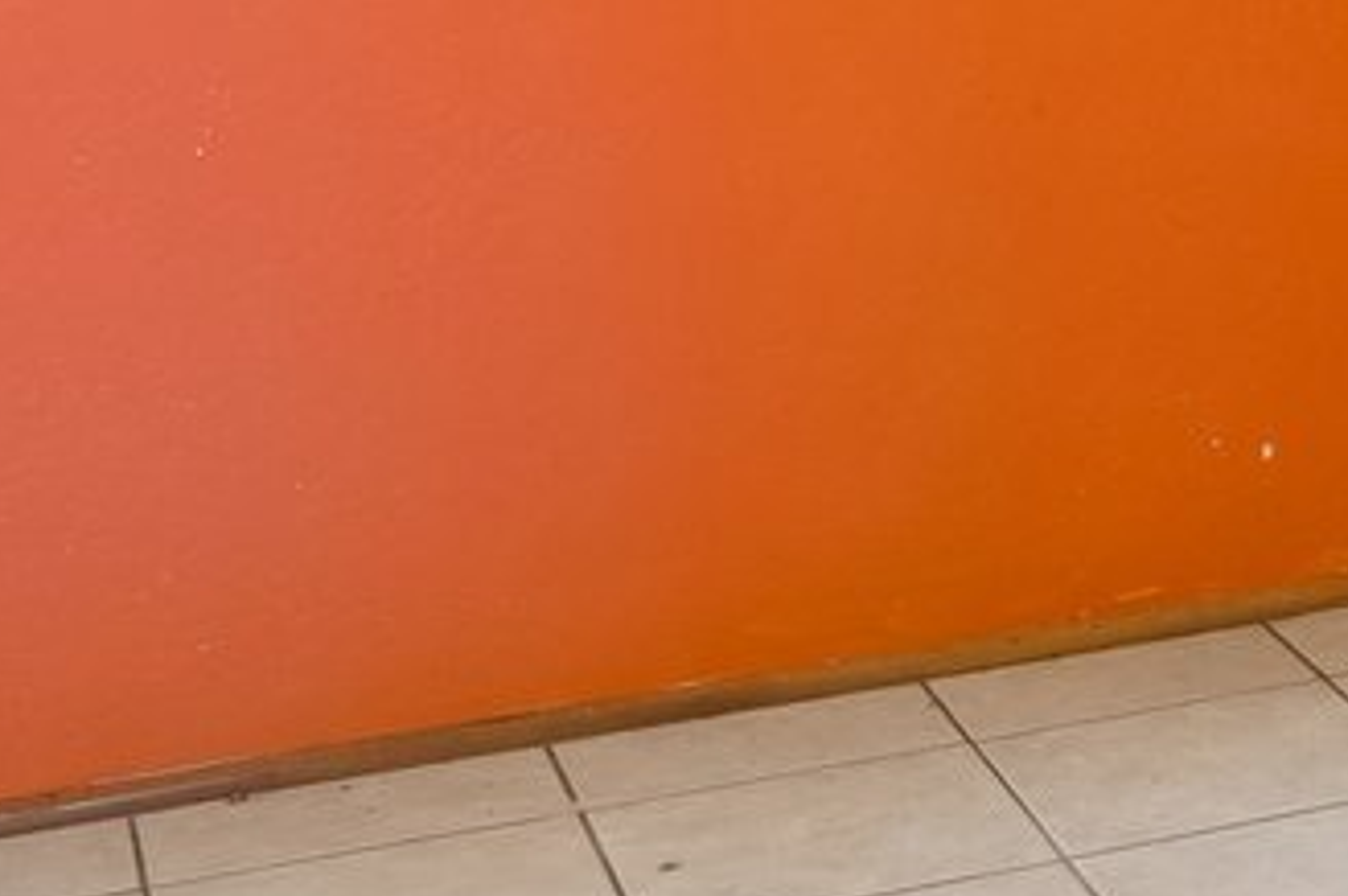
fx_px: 3741
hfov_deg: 17.1
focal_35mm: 100
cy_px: -619
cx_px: 2367
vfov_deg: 12.7
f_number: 8
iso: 400
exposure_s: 1/6
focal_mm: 16
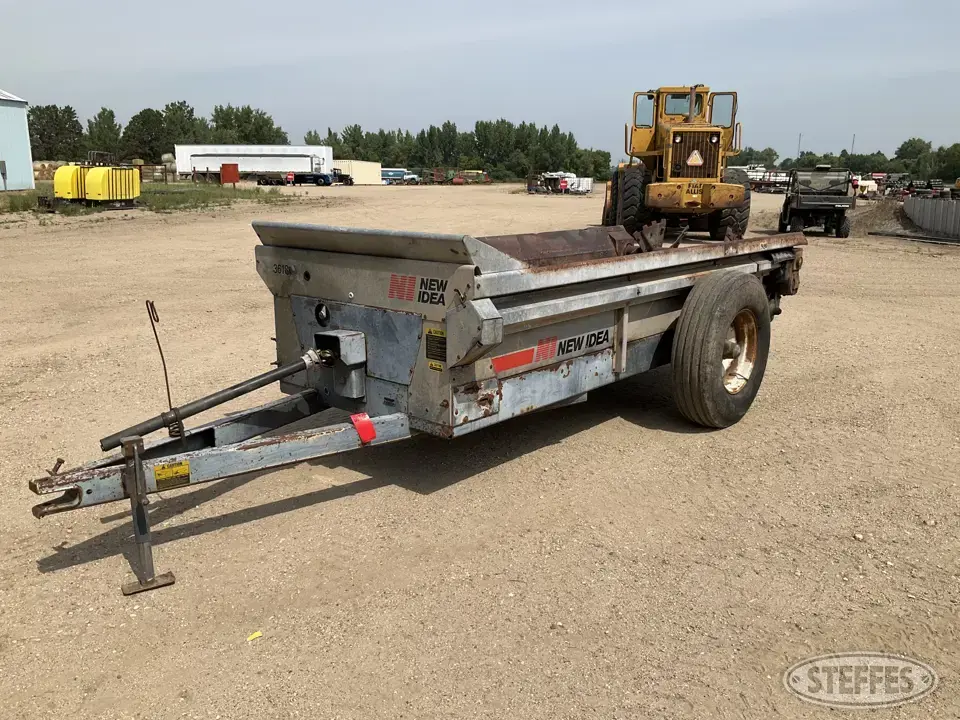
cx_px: 480
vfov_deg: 48.2
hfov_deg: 61.7
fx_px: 804
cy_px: 360
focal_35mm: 29
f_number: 1.8
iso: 25
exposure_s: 1/2667
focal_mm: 3
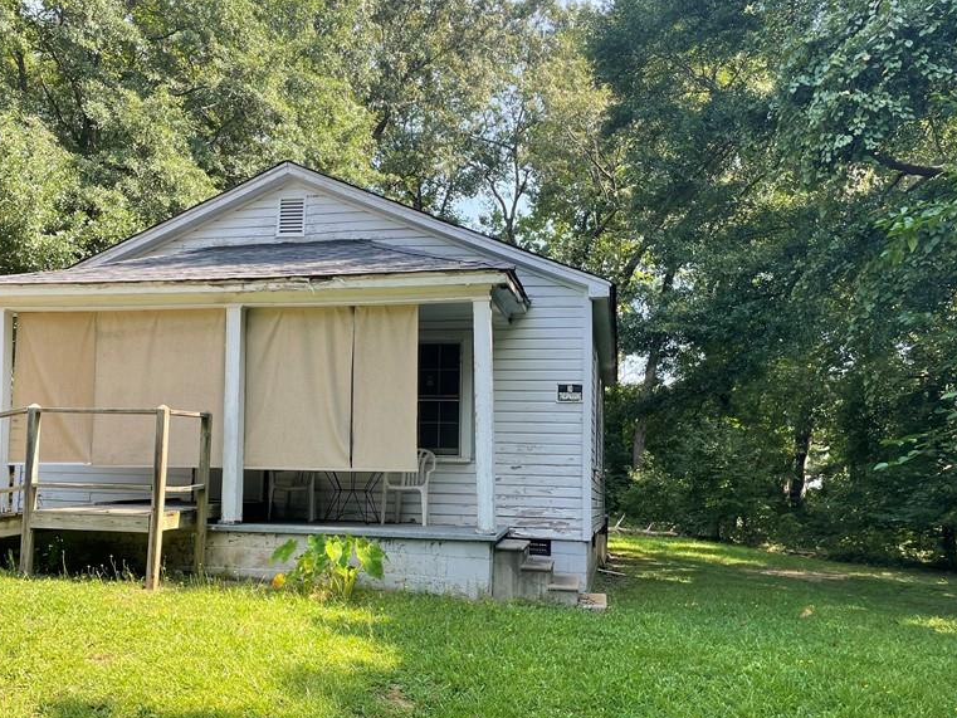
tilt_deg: +4.2
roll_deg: -1.4
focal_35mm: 35
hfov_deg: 52.1
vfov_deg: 40.6
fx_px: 968
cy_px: 412
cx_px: 365
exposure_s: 1/561
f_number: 1.6
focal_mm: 4.2
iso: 32
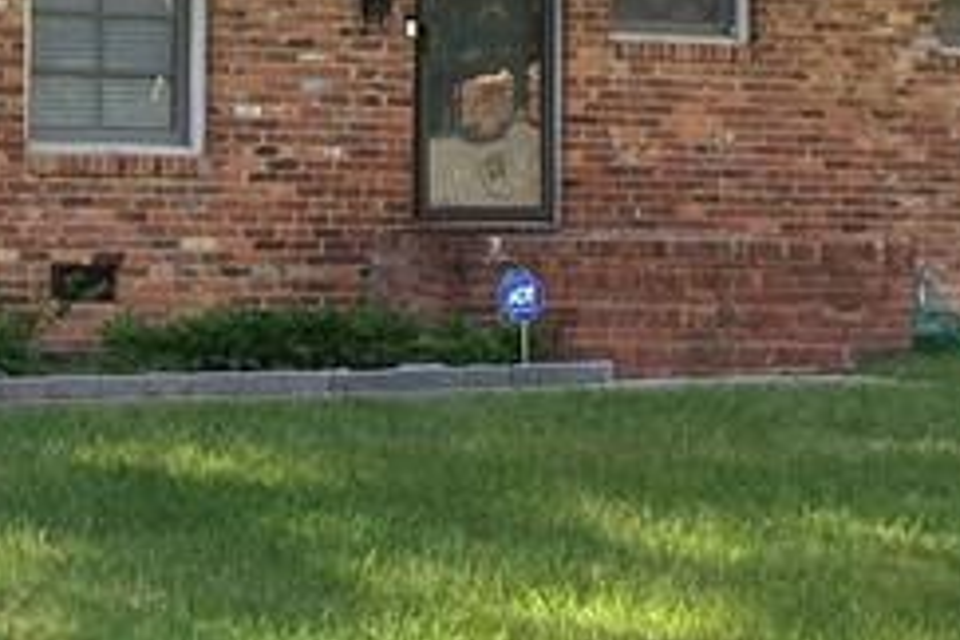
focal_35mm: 127
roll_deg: -1.9
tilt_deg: +0.2
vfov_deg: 10.8
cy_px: 138
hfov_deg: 15.7
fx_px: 3386
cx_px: -119
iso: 32
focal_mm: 4.15
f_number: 2.2
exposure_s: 1/128
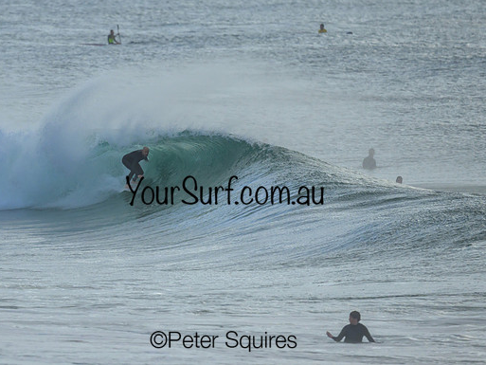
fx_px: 16767
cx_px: 150
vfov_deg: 1.2
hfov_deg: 1.7
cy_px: 114
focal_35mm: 1194
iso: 640
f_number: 6.3
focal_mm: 800
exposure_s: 1/2500
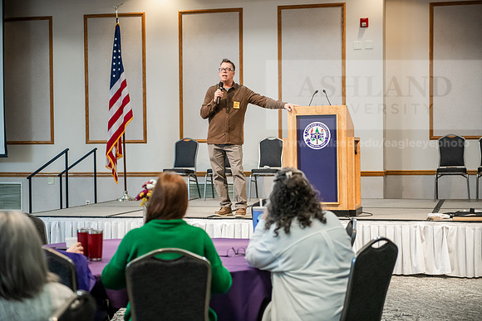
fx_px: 937
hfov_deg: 28.8
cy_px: 160
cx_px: 241
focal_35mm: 70
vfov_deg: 19.5
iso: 2000
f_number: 2.8
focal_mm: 70
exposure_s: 1/200
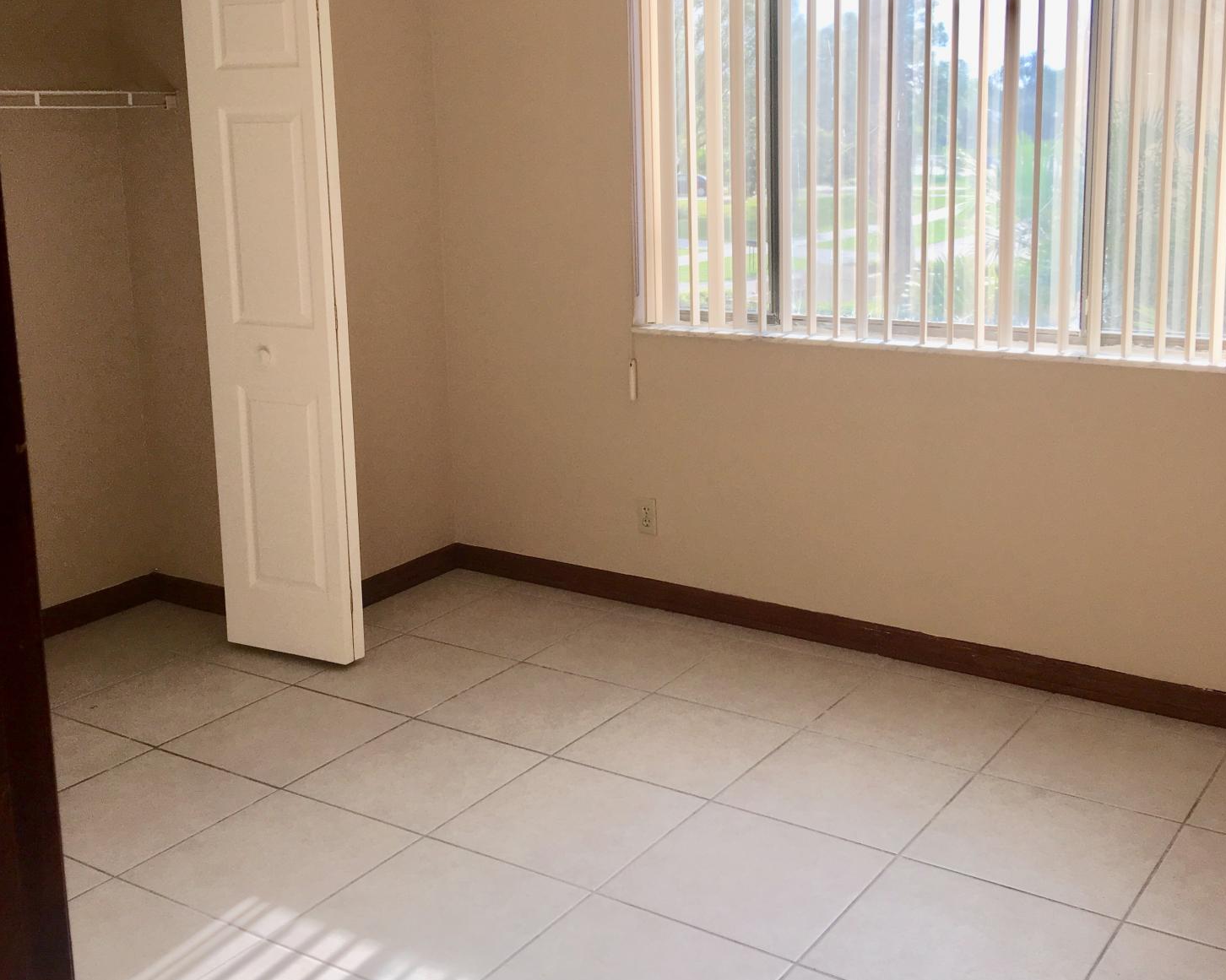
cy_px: 371
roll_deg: +1.0
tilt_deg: -7.4
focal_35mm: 39
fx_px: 1415
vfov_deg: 38.0
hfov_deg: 46.9
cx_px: 619
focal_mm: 4.15
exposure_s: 1/527
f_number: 2.2
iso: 32
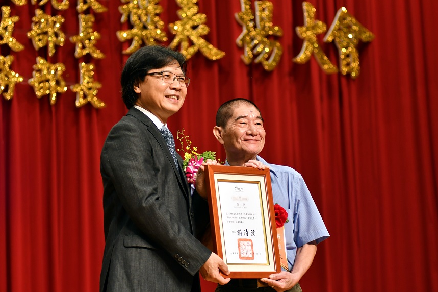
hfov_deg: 16.7
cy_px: 144
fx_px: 1496
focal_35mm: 123
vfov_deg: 11.1
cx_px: 217
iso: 1000
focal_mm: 80
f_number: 2.8
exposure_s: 1/250
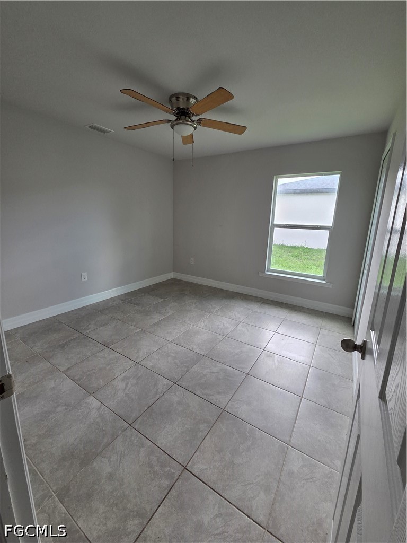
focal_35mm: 13
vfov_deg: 106.2
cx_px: 204
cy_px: 272
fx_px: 204
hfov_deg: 89.9
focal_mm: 2.2
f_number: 2.2
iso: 160
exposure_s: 1/120
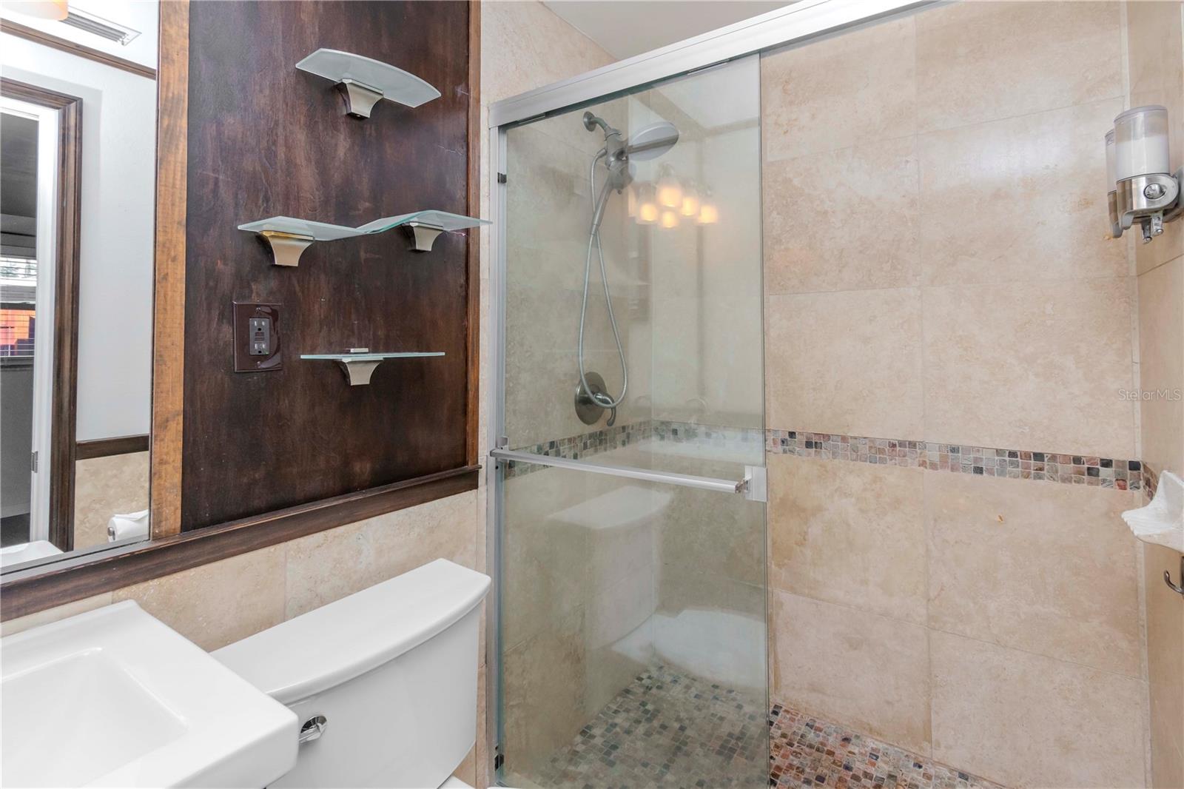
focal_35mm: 15
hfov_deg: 100.4
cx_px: 592
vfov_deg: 77.3
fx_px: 493
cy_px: 394
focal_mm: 10
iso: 500
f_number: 8
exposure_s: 1/125
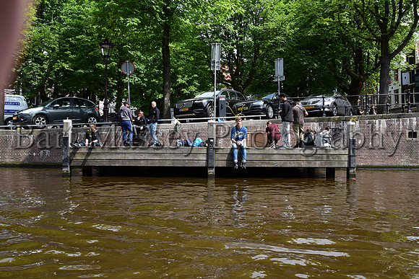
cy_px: 140
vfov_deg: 46.4
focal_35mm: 28
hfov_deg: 65.5
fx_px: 326
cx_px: 210
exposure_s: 1/320
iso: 360
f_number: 9
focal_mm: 28
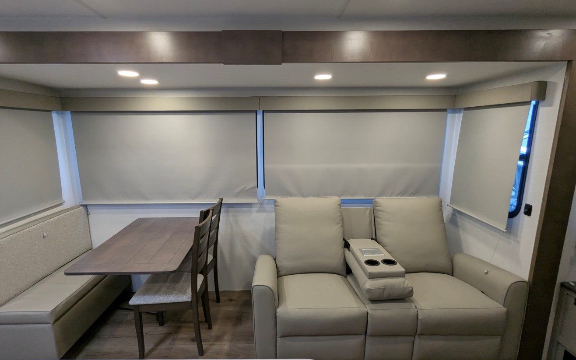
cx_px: 275
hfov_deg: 91.0
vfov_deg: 65.0
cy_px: 185
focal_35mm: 18
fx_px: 283
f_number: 2.2
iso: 185
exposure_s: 1/130
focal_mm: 2.35
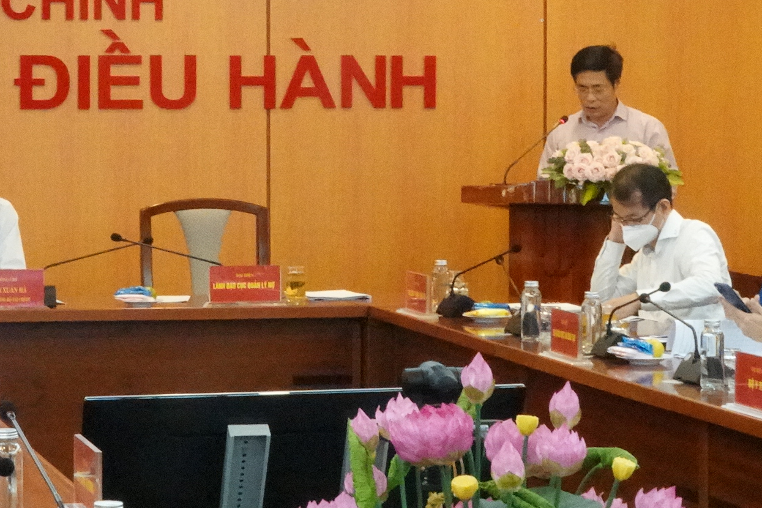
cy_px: 160
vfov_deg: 10.2
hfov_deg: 15.3
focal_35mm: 134
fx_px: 2836
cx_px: 278
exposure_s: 1/20
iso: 6400
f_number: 14
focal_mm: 22.19
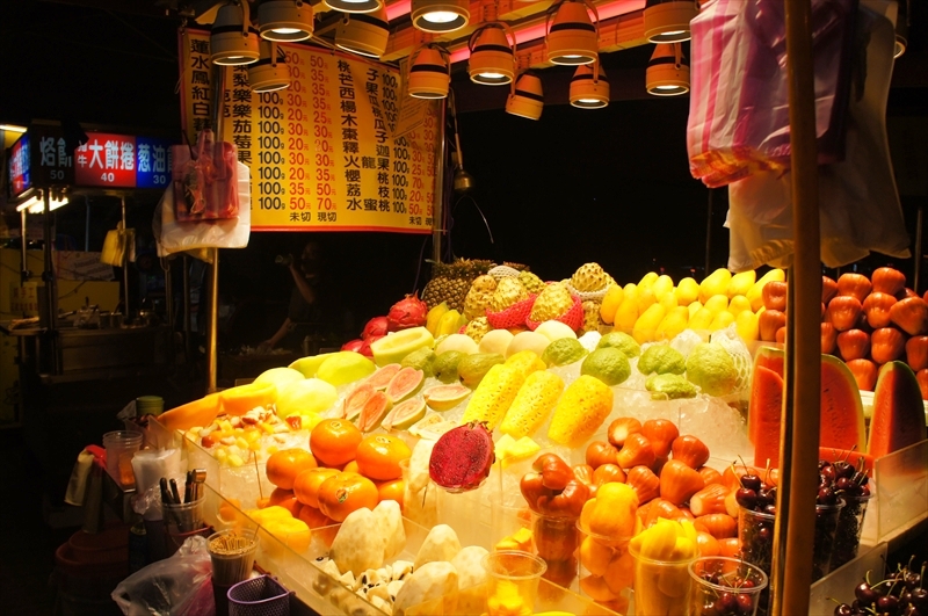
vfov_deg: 47.8
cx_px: 464
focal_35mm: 27
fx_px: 695
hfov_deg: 67.5
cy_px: 308
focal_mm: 18
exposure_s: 1/250
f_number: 5
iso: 200
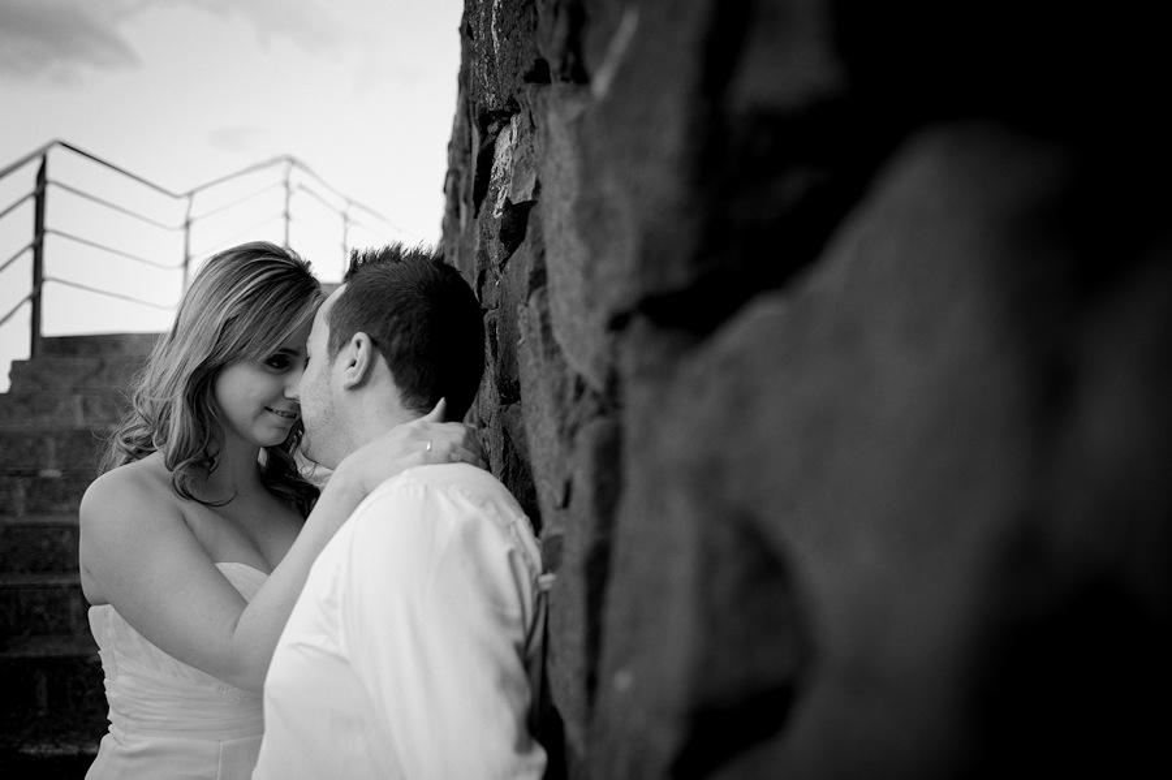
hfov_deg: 54.5
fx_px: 1139
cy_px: 390
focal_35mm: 35
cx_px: 586
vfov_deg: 37.8
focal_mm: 35
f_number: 2.5
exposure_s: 1/250
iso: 640
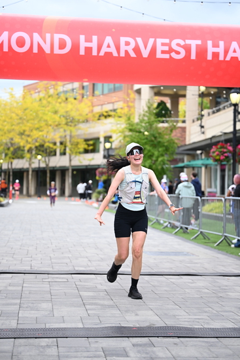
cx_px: 120
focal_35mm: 73
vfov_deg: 27.7
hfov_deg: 18.7
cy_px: 180
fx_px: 729
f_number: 2.8
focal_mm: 73
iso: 640
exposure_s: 1/2000
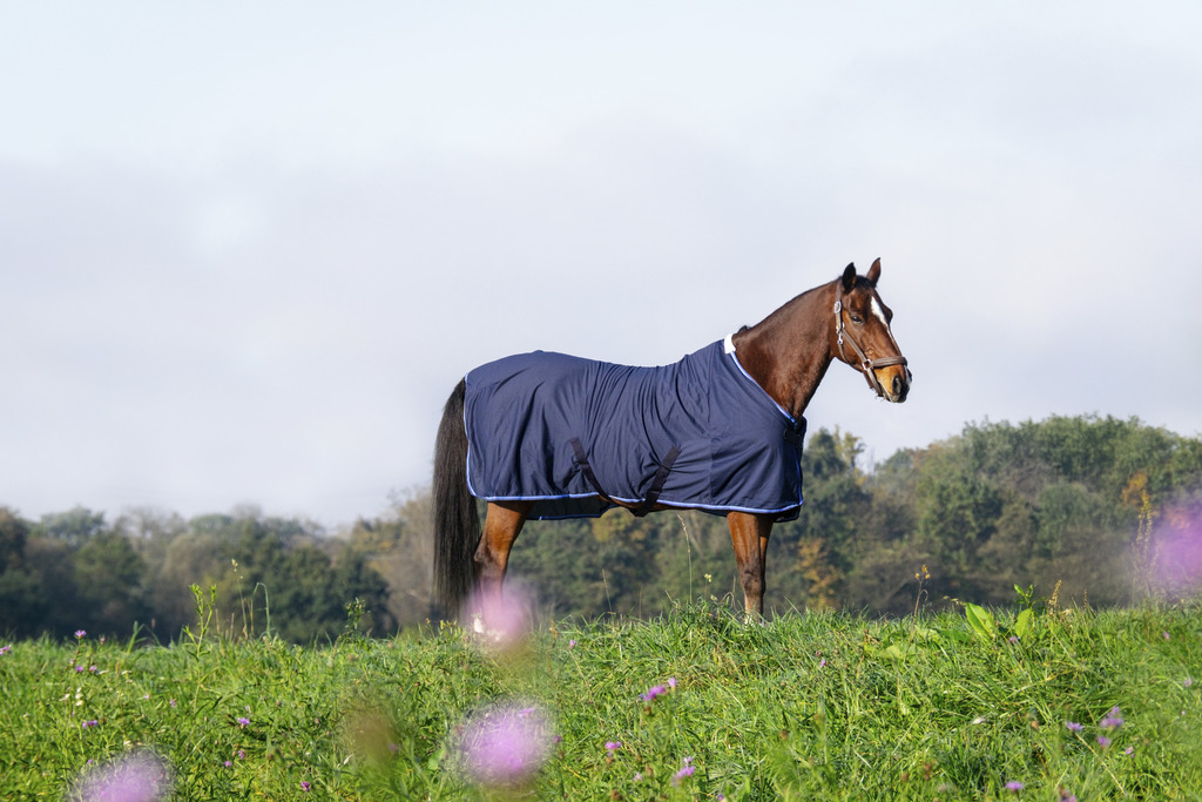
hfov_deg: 11.7
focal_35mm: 176
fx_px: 5877
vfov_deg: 7.8
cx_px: 601
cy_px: 401
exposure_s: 1/2000
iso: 800
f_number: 5.6
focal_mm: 117.3
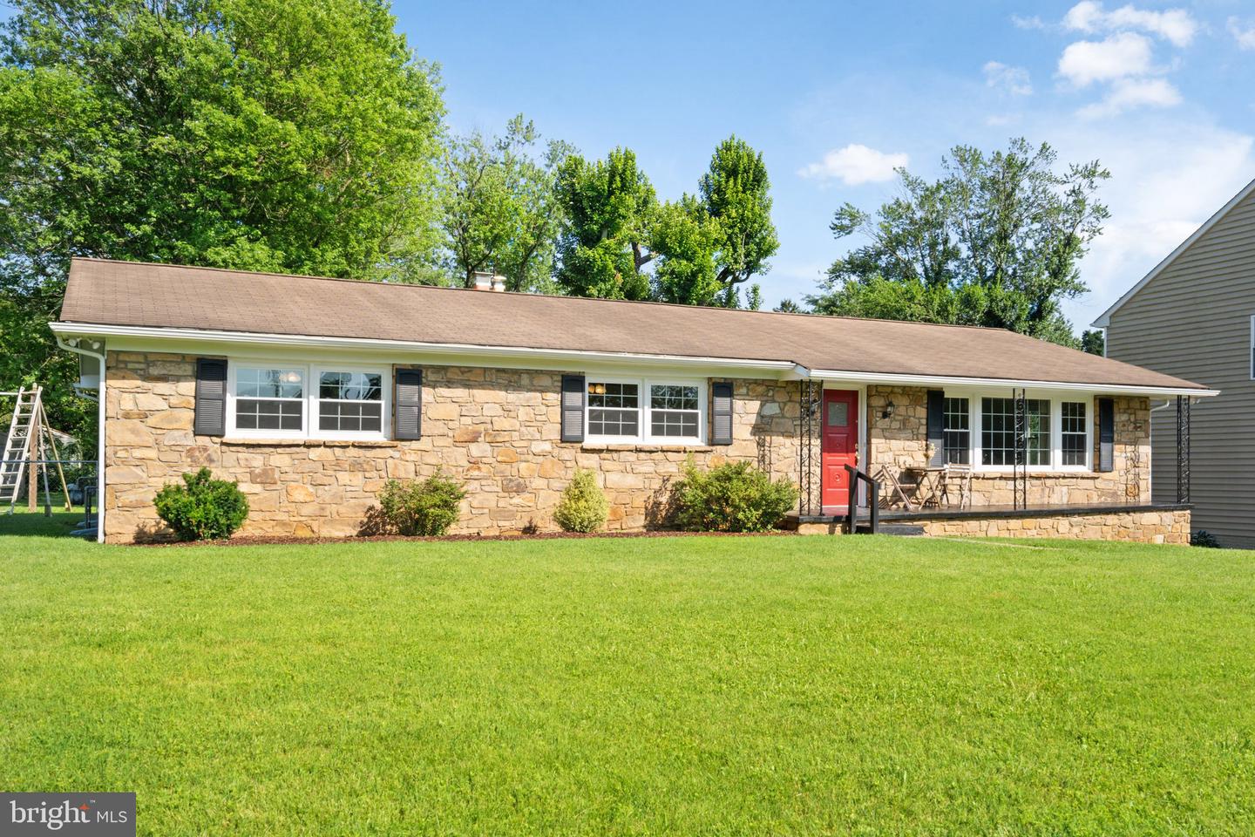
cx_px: 628
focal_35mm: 30
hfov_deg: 61.9
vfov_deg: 43.6
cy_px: 418
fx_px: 1046
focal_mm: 30
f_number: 14
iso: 200
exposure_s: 1/200
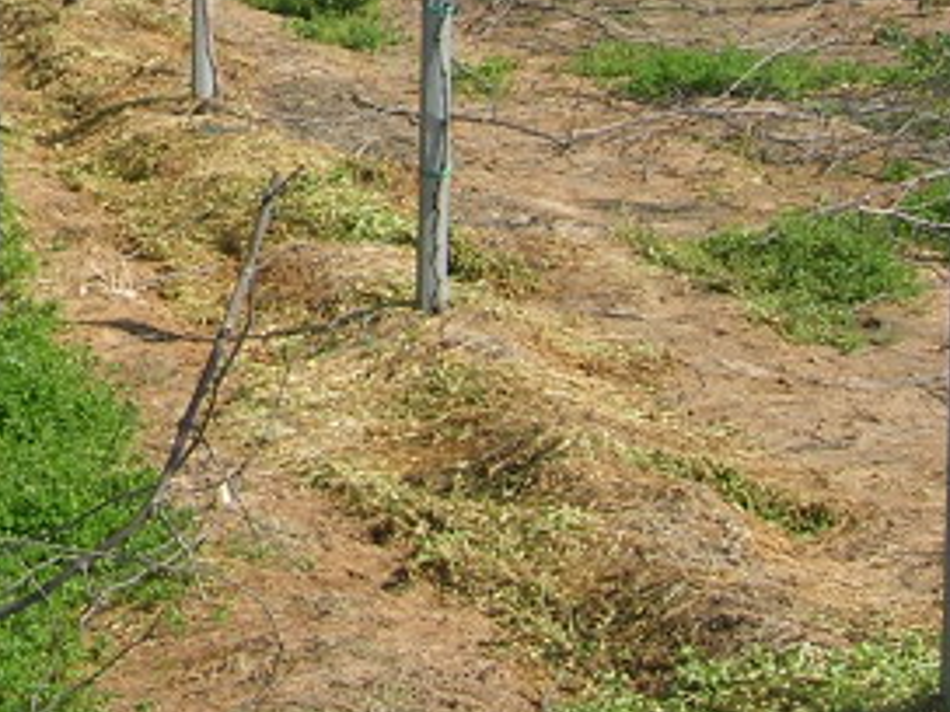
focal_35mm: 143
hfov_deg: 13.2
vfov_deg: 10.1
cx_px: -409
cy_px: -251
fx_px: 3924
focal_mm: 7.8
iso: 64
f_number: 4.8
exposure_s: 1/505
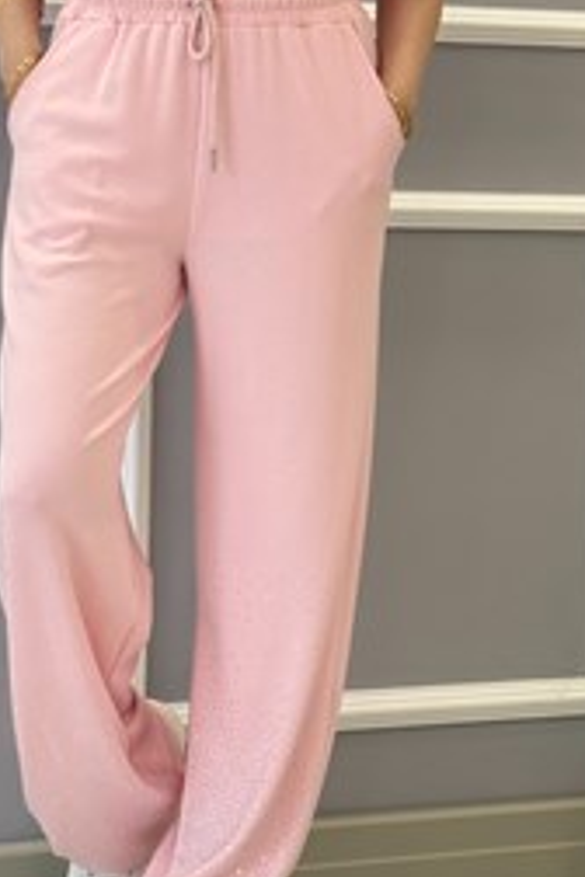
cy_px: 191
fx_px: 2510
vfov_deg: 19.6
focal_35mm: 103
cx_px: 195
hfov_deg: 13.3
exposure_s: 1/121
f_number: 1.78
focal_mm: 6.76
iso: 64
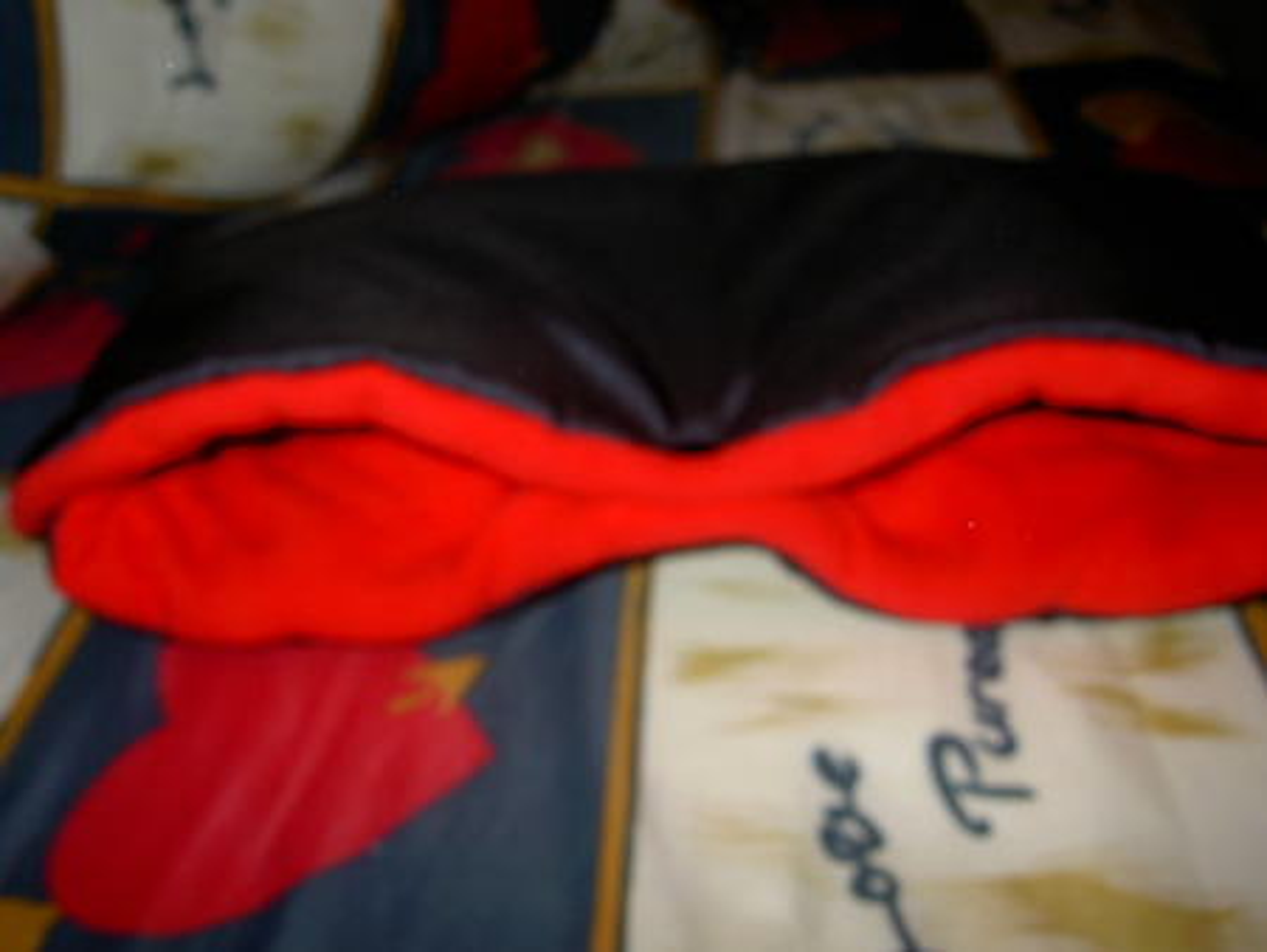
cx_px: 634
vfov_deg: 41.8
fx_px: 1245
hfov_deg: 53.9
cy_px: 476
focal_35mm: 34
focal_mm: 5.6
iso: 100
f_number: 4.7
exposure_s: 1/60
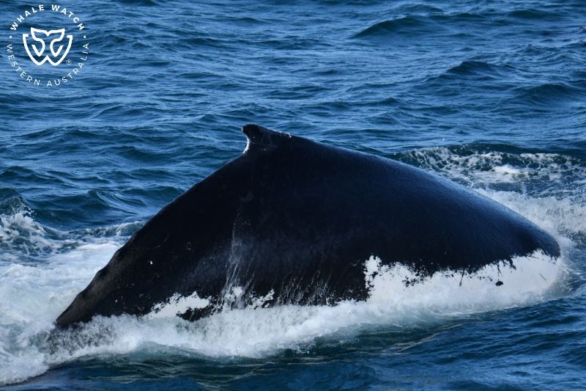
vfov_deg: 7.2
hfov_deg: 10.8
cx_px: 293
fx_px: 3092
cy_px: 196
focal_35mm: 190
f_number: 5.3
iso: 1000
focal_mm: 190
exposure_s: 1/8000
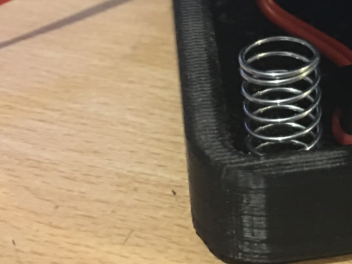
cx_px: 350
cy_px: 28
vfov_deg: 16.7
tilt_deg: -24.7
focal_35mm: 87
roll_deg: -1.5
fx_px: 885
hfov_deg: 21.7
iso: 125
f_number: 2.2
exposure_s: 1/4
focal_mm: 4.15
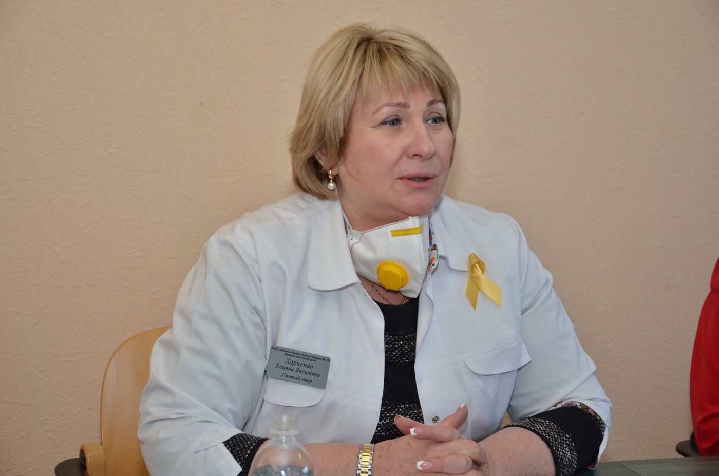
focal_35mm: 78
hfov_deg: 26.0
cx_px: 360
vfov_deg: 17.4
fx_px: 1554
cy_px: 238
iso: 640
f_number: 5
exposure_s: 1/250
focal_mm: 52
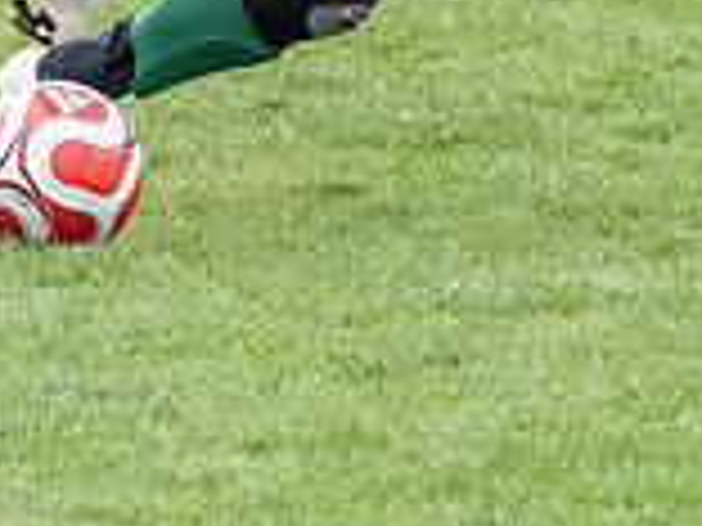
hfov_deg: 2.4
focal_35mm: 817
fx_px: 16568
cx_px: 324
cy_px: -245
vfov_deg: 1.8
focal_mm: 110
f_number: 5.6
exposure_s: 1/1250
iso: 3200
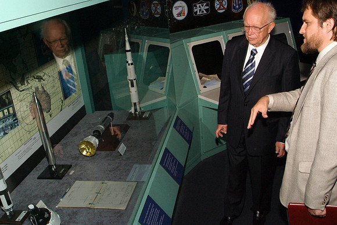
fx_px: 337
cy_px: 112
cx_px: 168
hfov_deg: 53.1
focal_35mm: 36
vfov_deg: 36.9
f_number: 16
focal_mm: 24
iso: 1600
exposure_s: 1/125
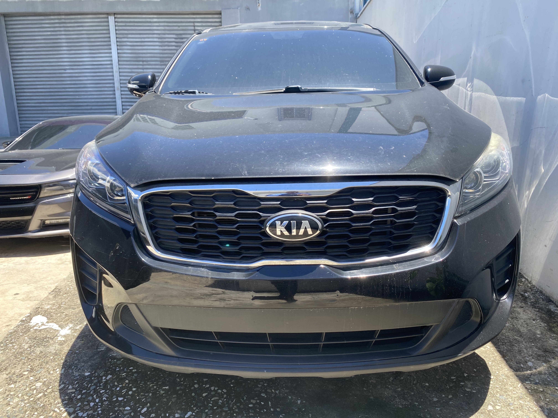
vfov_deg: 53.1
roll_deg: +0.0
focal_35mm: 26
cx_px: 279
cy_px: 209
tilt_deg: -15.2
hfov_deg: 67.3
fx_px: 419
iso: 32
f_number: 1.8
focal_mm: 4.25
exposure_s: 1/554
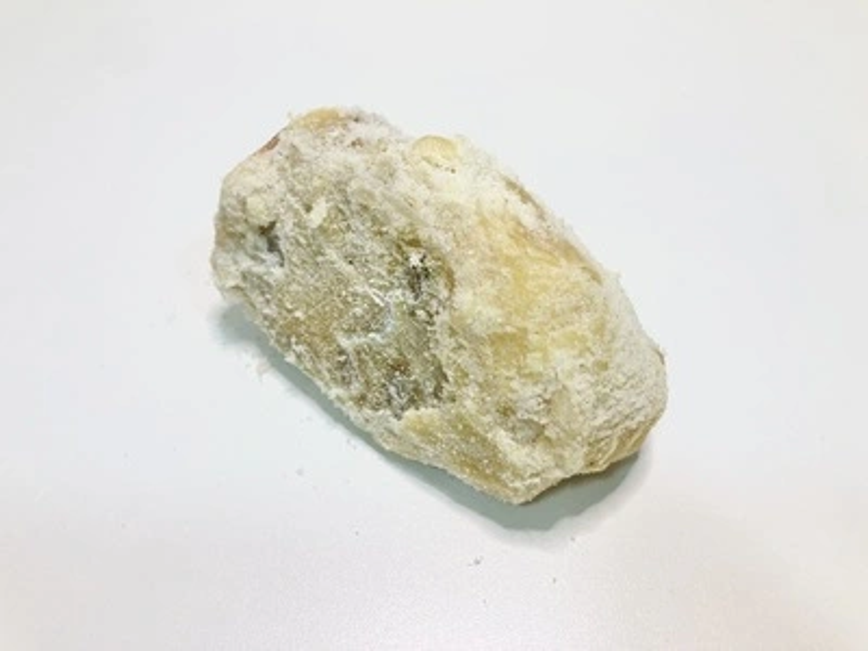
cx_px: 434
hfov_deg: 63.4
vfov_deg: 49.7
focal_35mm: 28
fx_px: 702
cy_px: 326
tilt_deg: -47.7
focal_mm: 3.99
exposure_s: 1/100
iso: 32
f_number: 1.8
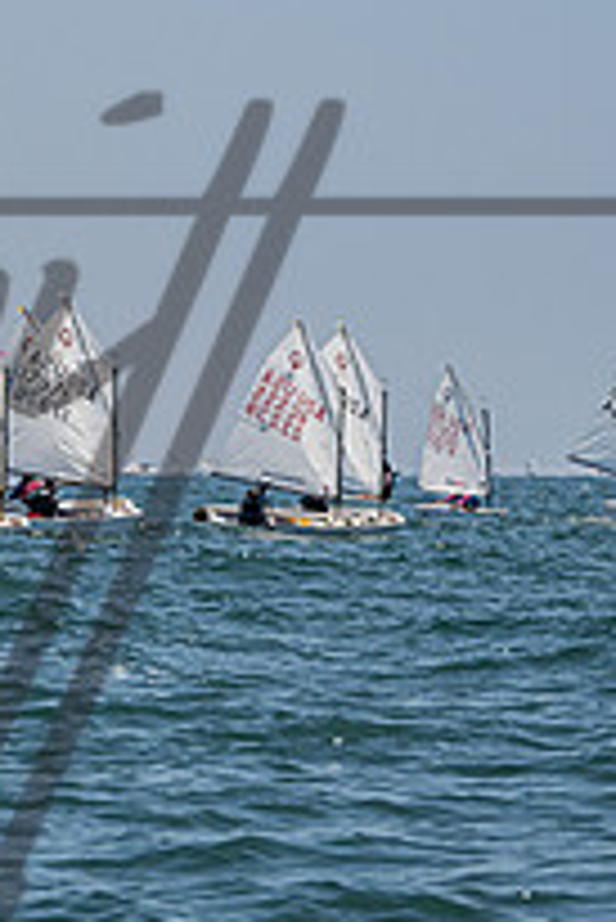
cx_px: -283
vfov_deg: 6.7
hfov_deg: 4.5
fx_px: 7815
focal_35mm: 305
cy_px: 312
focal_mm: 105
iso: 500
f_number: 6.7
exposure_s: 1/2500
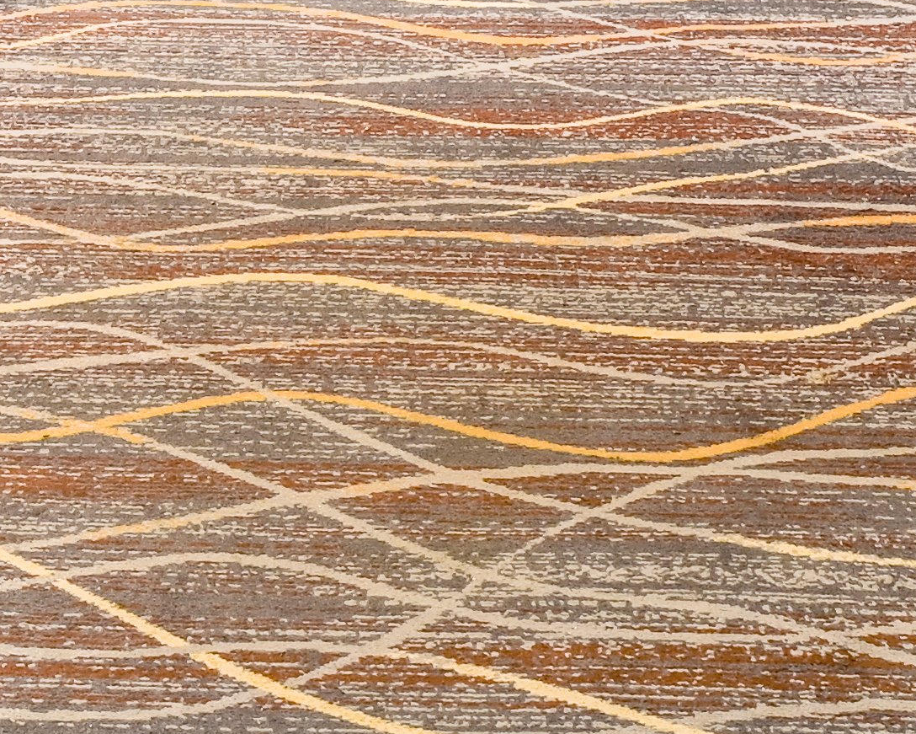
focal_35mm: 125
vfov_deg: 10.8
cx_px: 213
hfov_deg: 15.3
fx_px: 3390
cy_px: -921
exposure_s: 1/6
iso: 400
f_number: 11
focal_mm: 24
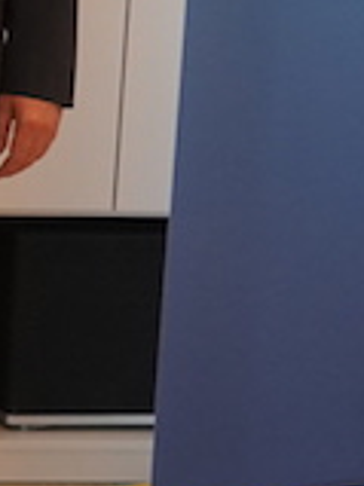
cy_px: 64
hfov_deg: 6.7
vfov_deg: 9.7
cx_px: -700
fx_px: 2850
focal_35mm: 203
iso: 2500
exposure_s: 1/160
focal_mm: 31
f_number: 4
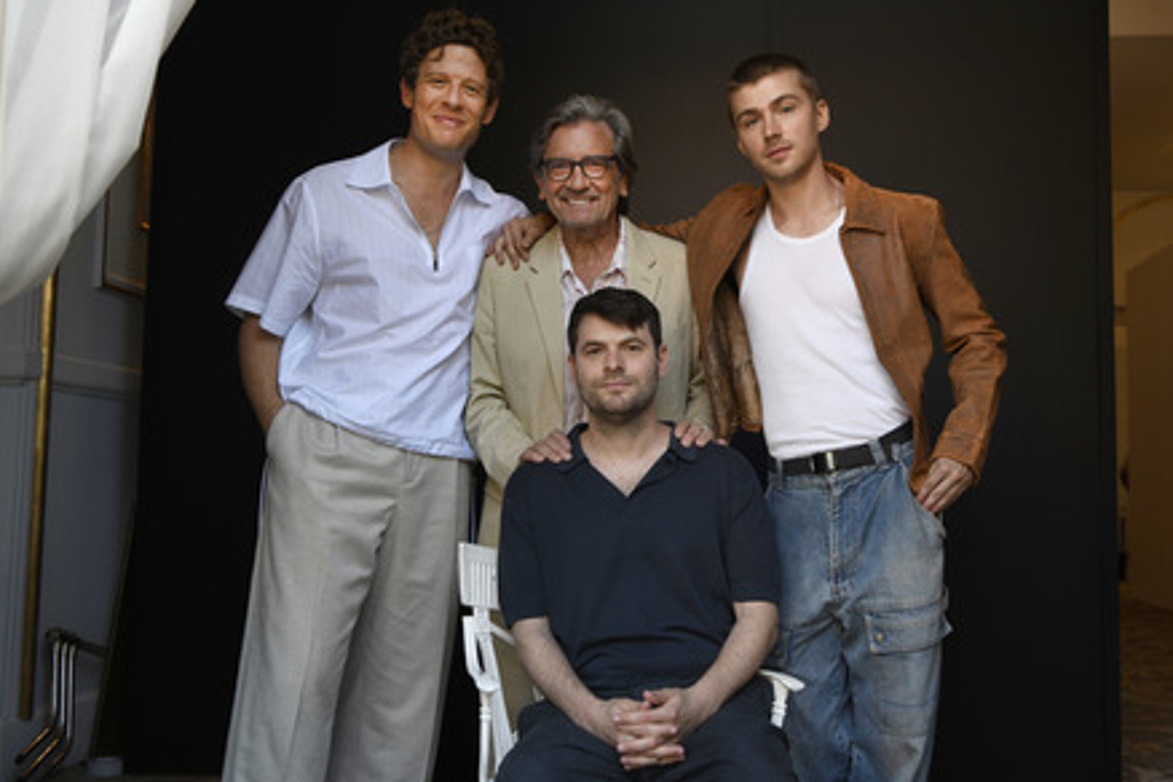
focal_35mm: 35
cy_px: 388
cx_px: 585
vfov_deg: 37.9
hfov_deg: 54.4
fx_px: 1140
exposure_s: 1/250
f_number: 4.5
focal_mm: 34
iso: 640
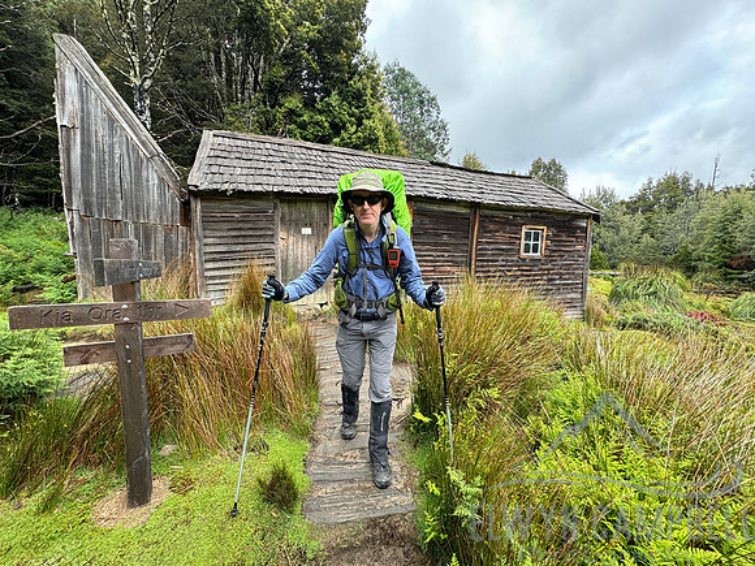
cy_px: 283
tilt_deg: -1.2
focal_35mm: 14
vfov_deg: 85.7
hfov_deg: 102.1
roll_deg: +2.0
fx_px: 305
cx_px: 378
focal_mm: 2.22
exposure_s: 1/136
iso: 40
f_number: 2.2
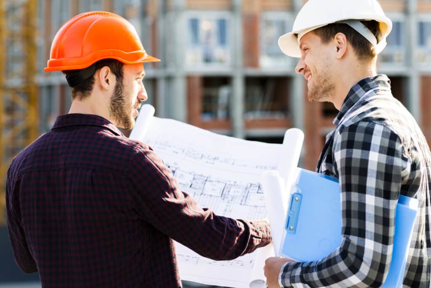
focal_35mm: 85
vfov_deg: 16.1
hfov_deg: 23.9
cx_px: 216
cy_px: 144
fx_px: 1018
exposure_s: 1/320
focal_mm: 85
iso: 250
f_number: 3.5
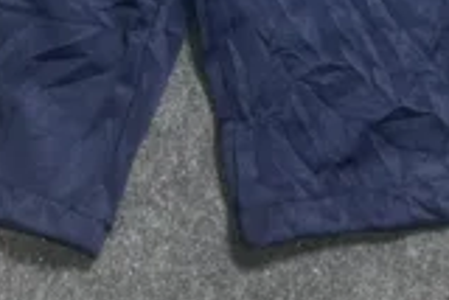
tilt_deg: -60.2
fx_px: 1123
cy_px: -189
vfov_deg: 14.0
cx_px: 194
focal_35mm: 90
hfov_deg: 22.6
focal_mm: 5.7
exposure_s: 1/33
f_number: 1.5
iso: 500
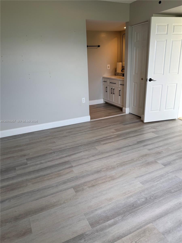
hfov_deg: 56.8
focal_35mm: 24
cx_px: 91
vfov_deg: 71.6
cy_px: 122
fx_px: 168
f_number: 1.78
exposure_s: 1/120
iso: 100
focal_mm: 6.76
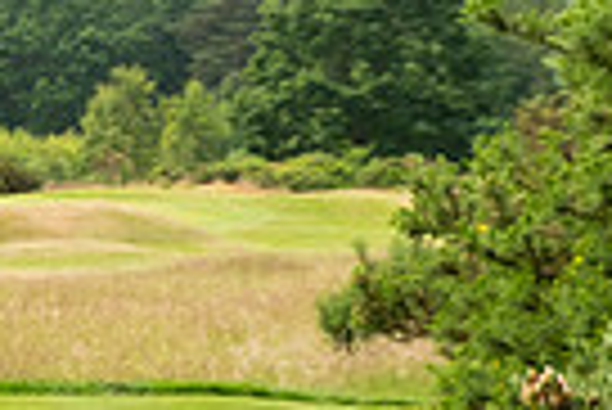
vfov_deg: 4.6
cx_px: -684
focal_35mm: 299
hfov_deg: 6.6
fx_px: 5088
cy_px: -210
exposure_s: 1/1250
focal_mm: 70
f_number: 5.6
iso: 400
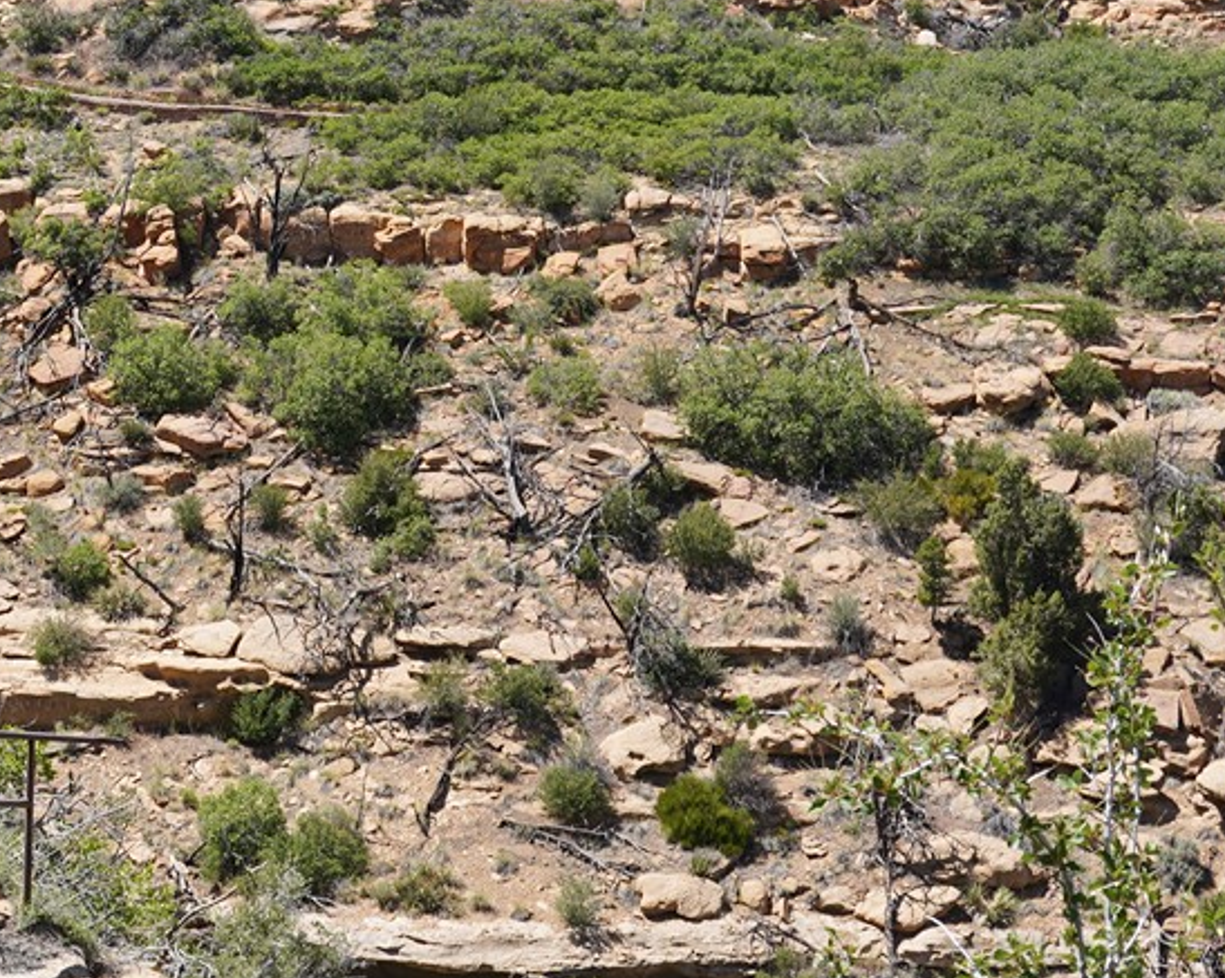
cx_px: -161
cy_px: 490
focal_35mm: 103
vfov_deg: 14.9
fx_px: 3732
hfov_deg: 17.9
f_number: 11
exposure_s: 1/100
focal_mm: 30
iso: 100
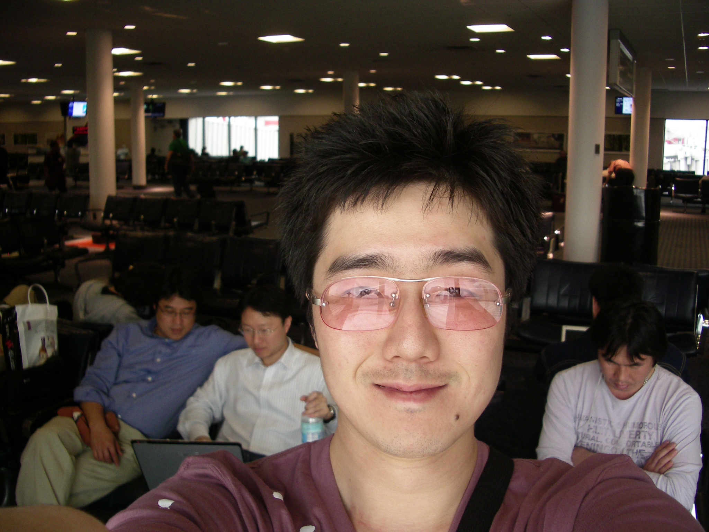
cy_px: 266
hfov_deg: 52.6
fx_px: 717
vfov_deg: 40.7
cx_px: 354
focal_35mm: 35
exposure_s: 1/30
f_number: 2.6
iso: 160
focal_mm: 5.8
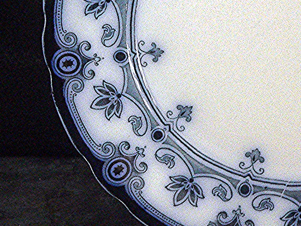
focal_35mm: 99
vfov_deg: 14.9
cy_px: 60
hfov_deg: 19.5
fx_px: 861
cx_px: 273
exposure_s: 1/15
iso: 400
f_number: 2.8
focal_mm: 6
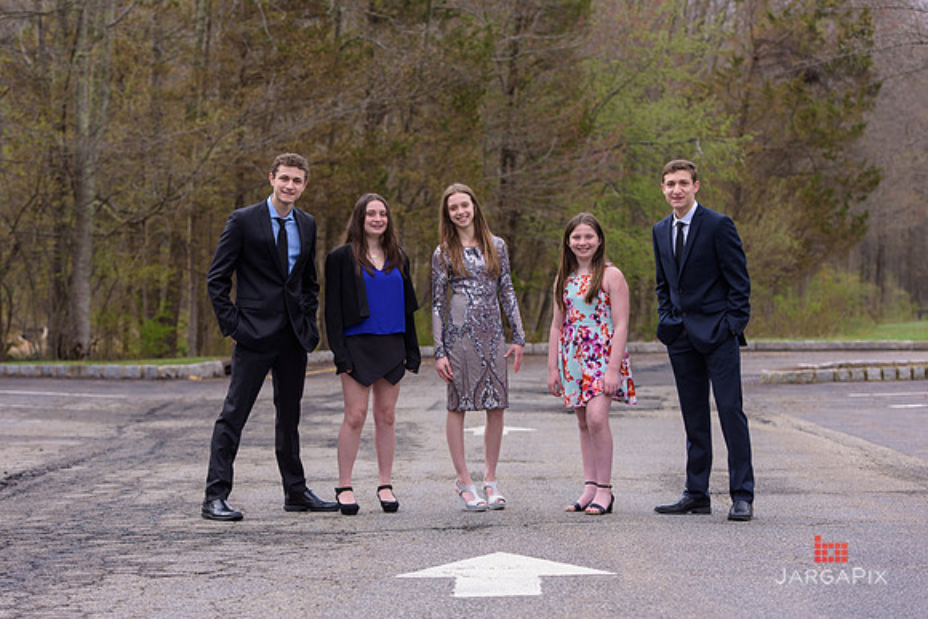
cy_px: 310
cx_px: 464
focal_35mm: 98
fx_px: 2527
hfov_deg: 20.8
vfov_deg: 14.0
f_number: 5
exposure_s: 1/800
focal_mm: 98
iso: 400
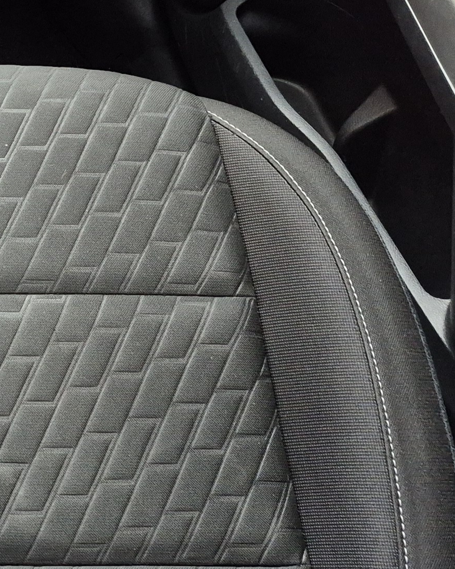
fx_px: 1380
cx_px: -493
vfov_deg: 21.9
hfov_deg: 14.8
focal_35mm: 82
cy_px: -72
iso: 400
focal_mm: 5.4
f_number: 1.8
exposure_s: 1/120
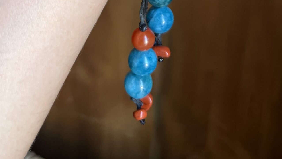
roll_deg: -2.5
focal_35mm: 57
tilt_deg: -13.2
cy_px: -118
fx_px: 426
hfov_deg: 36.6
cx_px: 149
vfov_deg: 17.5
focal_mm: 5.7
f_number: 1.5
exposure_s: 1/121
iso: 125
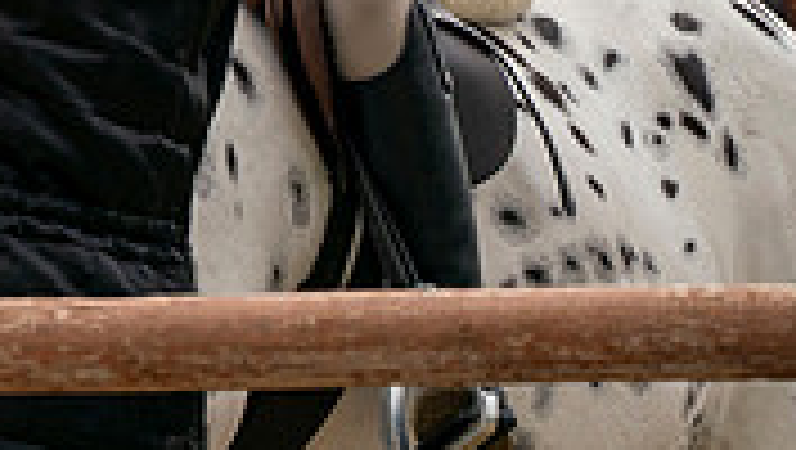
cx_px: -288
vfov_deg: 0.9
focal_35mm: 1371
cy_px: -398
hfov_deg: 1.6
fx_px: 28968
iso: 250
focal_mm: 400
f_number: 5.6
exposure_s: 1/500
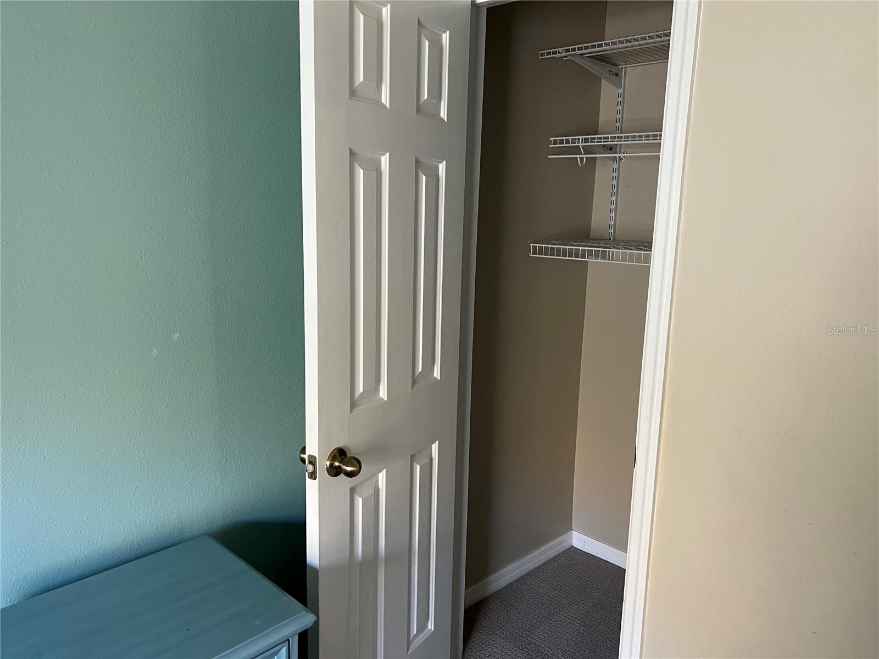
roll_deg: -1.8
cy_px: 330
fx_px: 660
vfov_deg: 53.1
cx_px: 440
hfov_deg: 67.3
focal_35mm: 26
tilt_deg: -10.8
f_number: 1.5
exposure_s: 1/60
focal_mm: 5.7
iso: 200
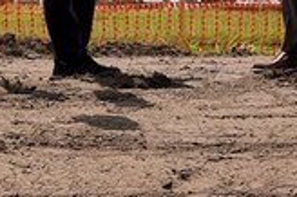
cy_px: 140
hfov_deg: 9.6
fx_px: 1451
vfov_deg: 7.8
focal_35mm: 176
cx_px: -527
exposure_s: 1/500
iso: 160
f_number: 8
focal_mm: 24
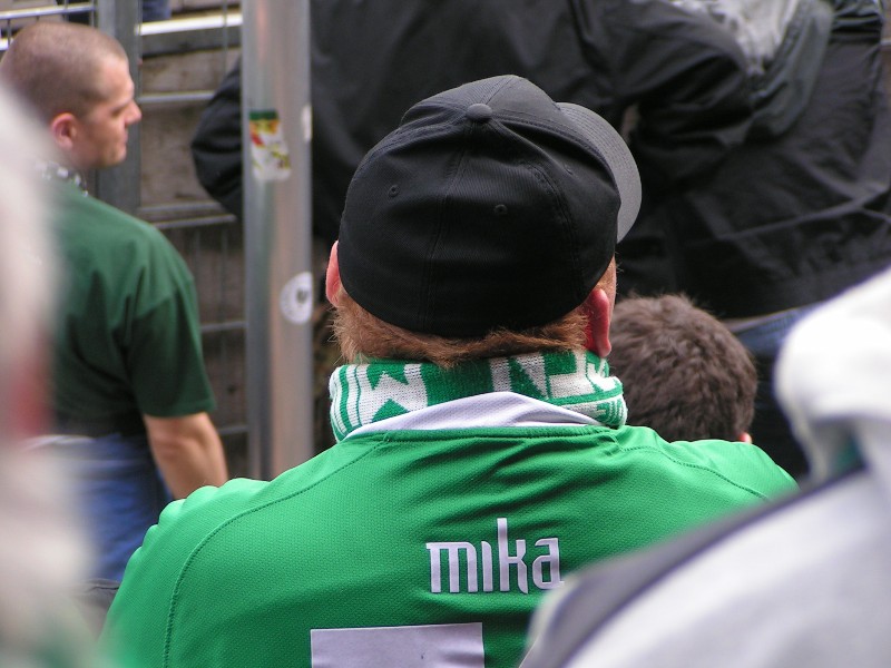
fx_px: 4839
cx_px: 446
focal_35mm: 188
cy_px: 334
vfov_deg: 7.9
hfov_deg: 10.5
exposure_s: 1/160
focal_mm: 28.8
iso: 80
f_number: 3.5
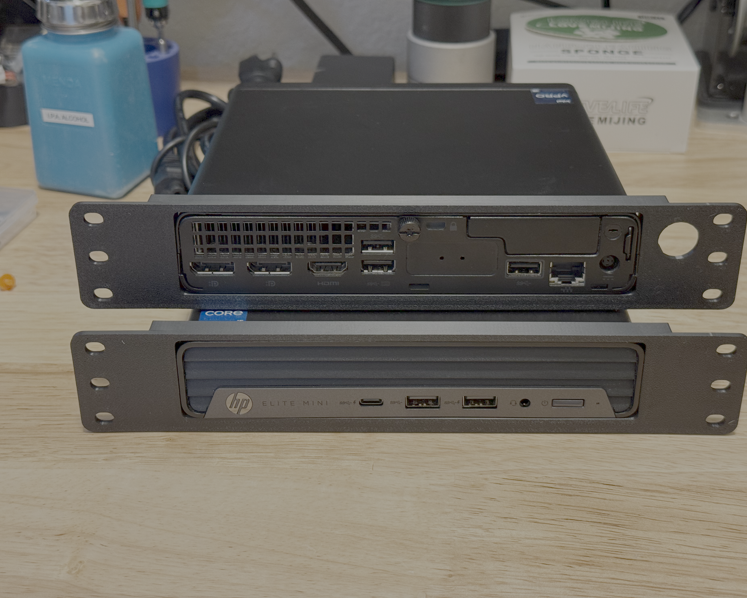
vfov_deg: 29.7
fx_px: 1127
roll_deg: -0.6
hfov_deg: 36.6
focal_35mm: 51
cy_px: 302
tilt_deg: -28.7
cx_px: 393
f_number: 1.78
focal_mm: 6.76
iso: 200
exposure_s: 1/40
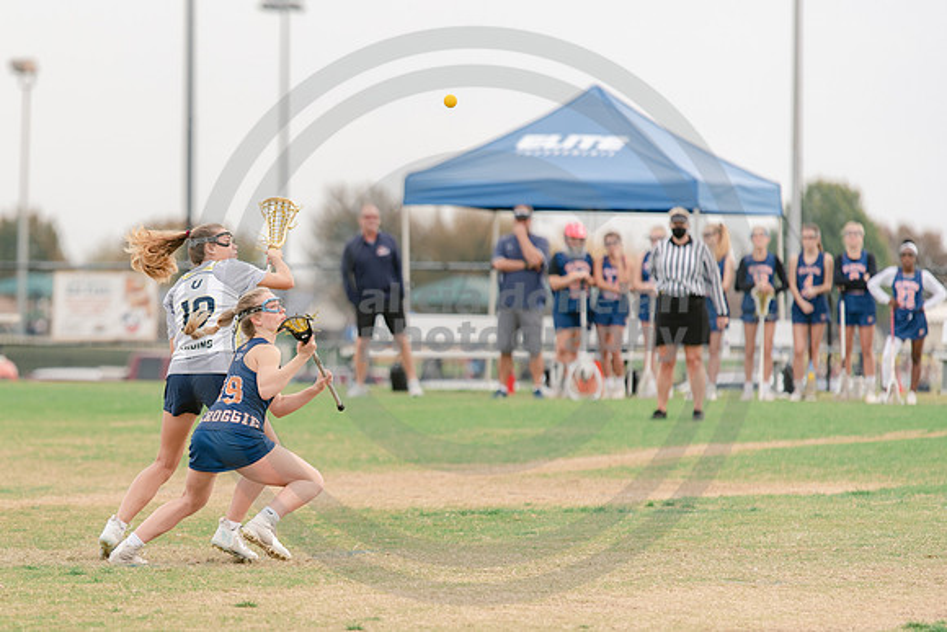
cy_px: 404
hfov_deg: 7.0
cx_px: 250
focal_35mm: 296
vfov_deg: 4.6
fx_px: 7782
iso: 280
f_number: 2.8
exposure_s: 1/1250
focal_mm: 200
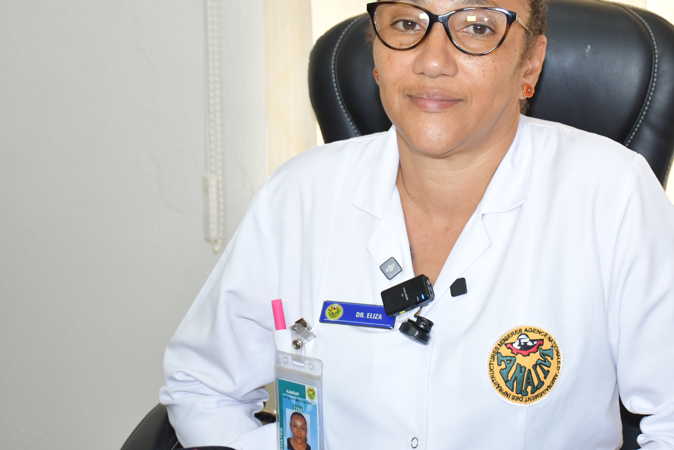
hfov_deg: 27.9
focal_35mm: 72
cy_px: 144
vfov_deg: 18.9
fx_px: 1348
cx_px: 457
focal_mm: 35
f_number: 5
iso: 800
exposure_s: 1/60
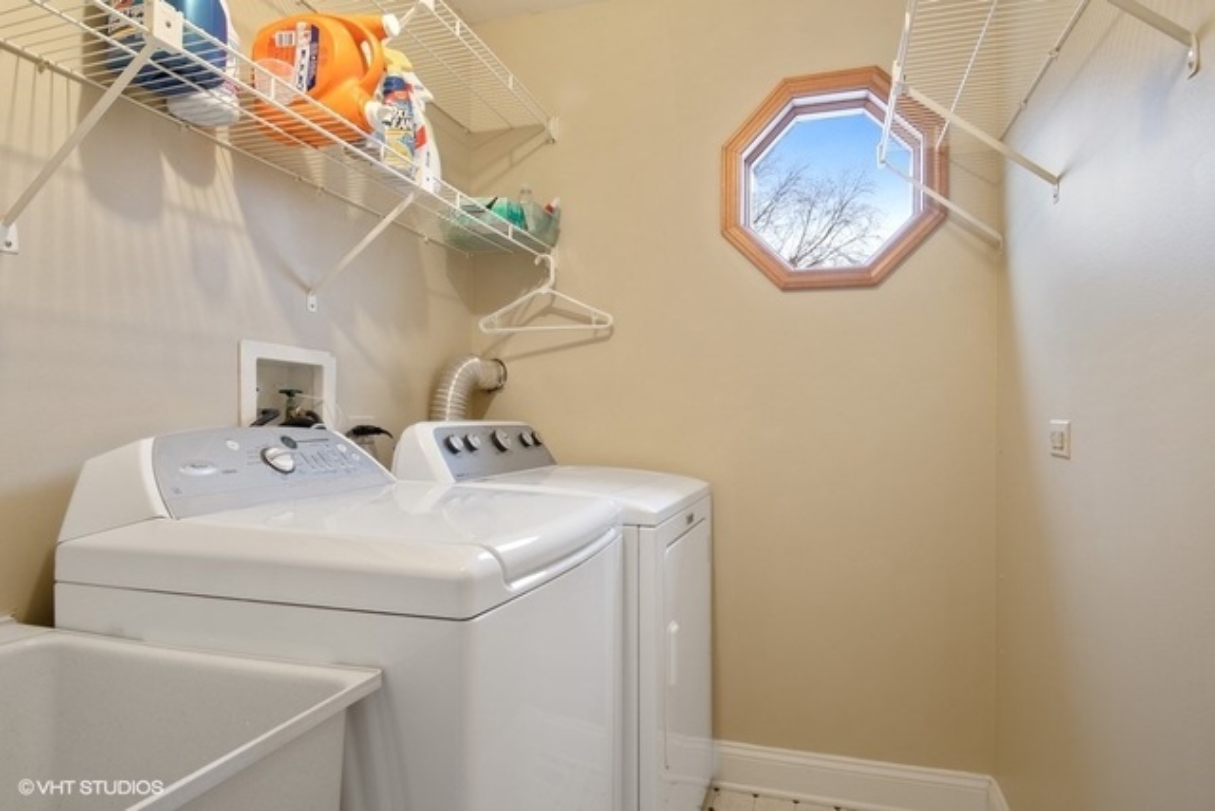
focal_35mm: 21
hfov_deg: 81.2
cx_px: 608
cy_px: 406
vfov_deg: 59.5
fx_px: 709
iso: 200
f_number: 8
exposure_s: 1/3
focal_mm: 14
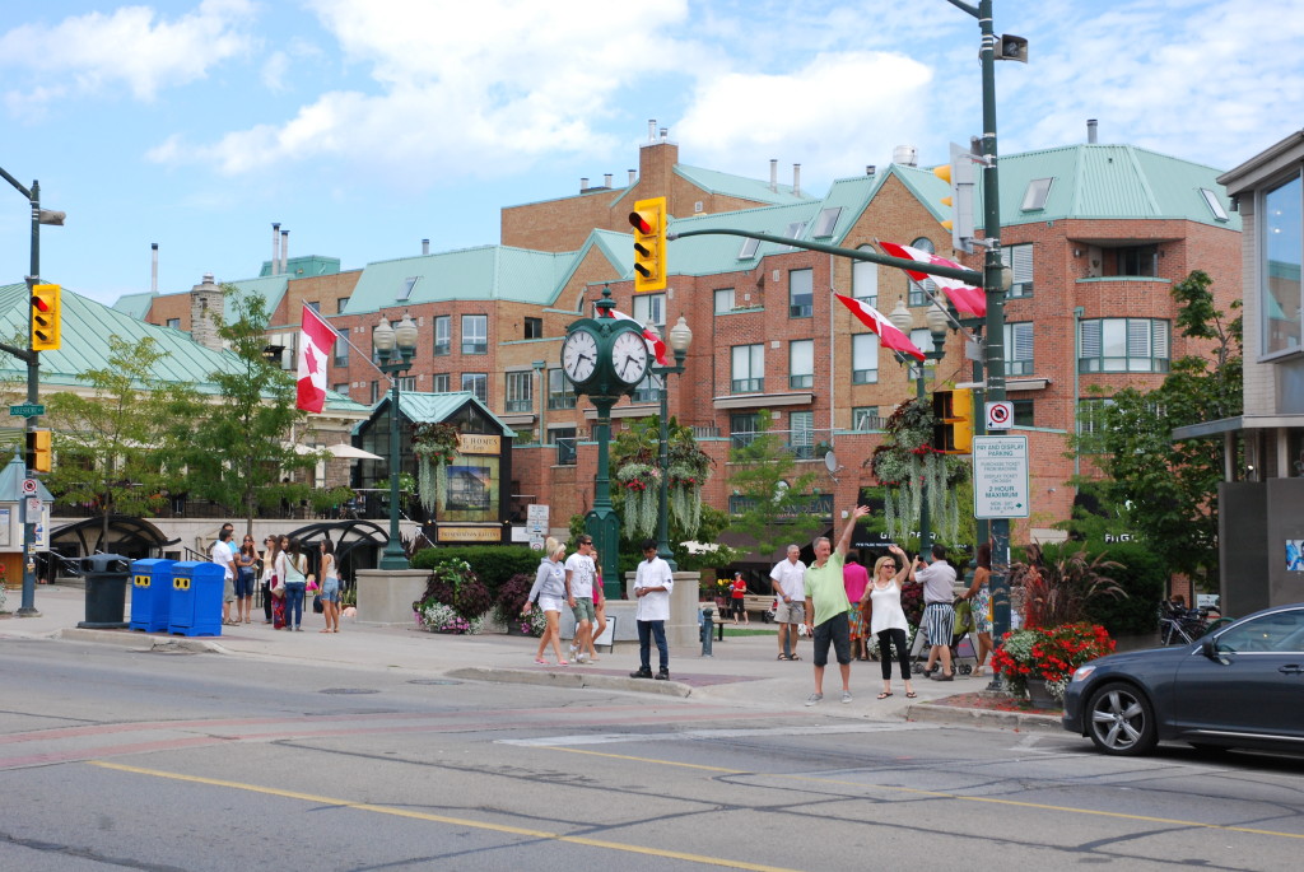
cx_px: 652
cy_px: 436
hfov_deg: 35.0
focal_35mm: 57
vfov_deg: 23.8
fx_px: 2067
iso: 400
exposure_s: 1/320
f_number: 10
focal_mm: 38
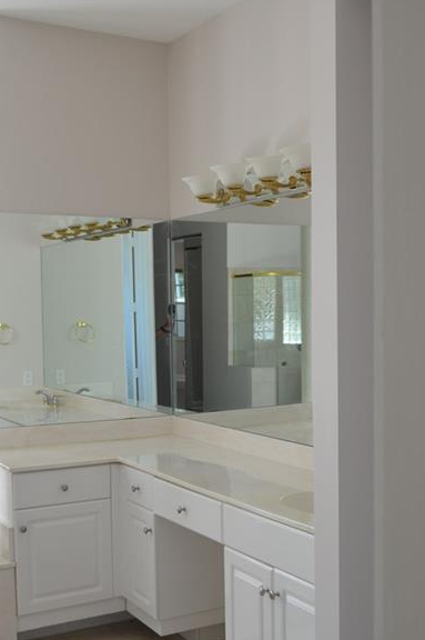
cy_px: 332
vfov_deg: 41.1
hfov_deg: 27.9
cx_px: 261
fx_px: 851
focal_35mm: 48
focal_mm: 24
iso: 400
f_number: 4
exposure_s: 1/60
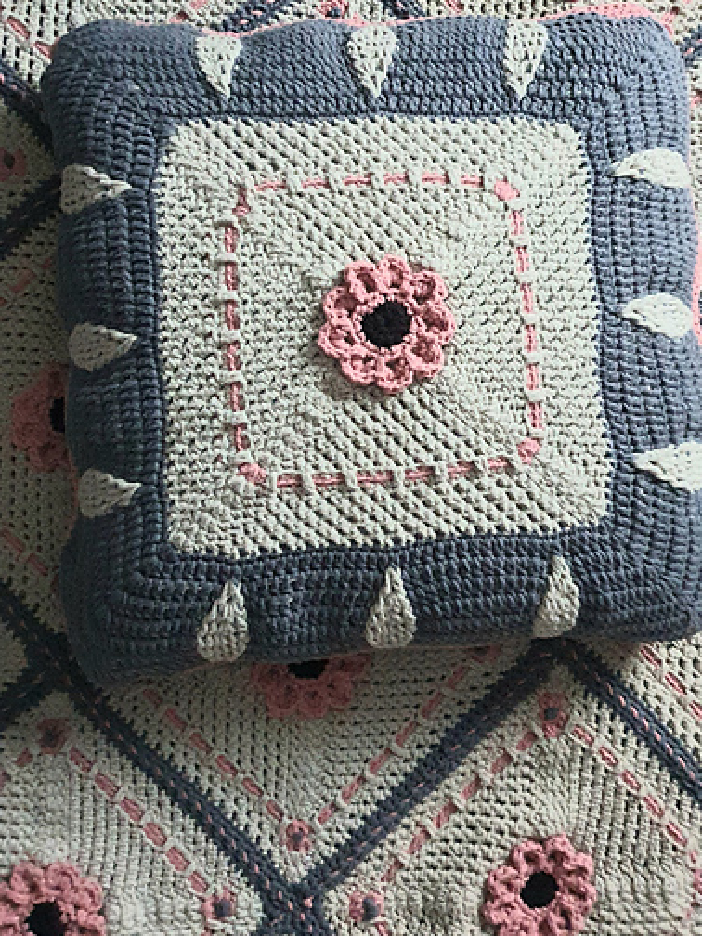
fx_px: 892
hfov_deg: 42.8
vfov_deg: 54.8
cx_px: 410
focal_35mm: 33
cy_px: 358
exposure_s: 1/10
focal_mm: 4.32
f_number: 1.5
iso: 500
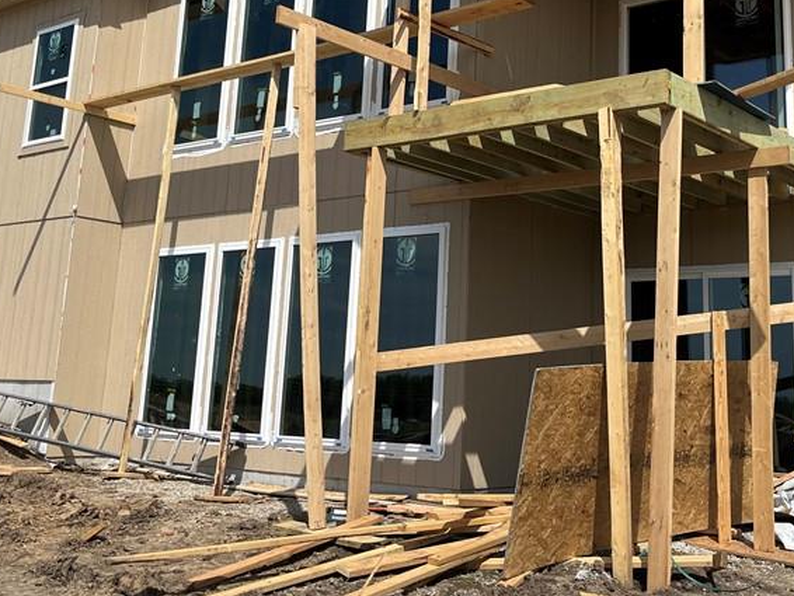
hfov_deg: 40.3
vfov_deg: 30.2
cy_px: 126
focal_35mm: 47
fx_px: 1079
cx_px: 473
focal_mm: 5.1
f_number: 1.6
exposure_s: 1/4651
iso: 50
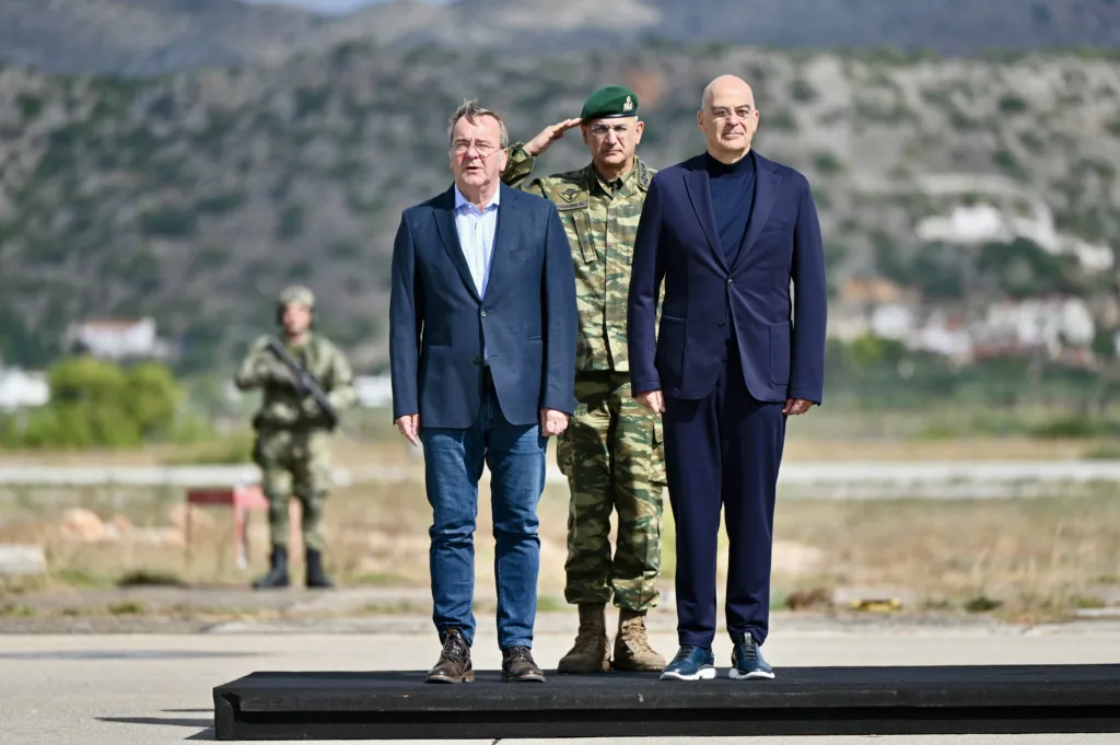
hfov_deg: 10.3
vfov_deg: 6.9
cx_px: 560
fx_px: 6217
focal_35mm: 200
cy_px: 372
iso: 160
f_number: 2.8
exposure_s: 1/5000
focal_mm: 200
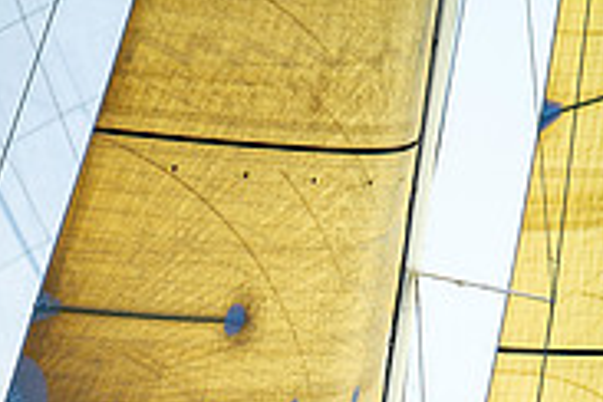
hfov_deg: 1.1
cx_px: 313
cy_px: 626
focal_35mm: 1900
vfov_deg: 0.7
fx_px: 31823
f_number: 5
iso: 400
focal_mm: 600
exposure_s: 1/3200
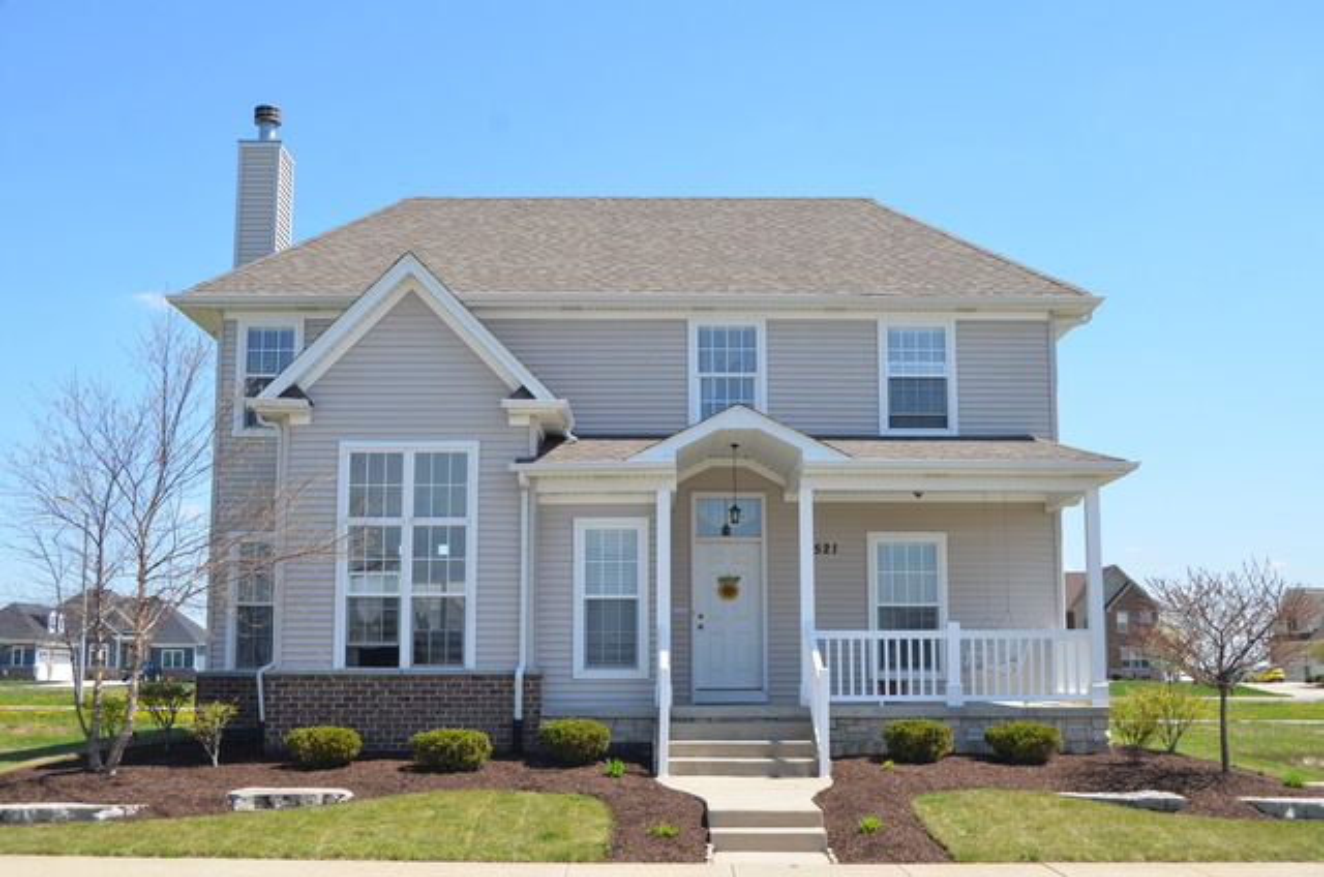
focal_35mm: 45
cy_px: 438
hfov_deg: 43.7
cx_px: 662
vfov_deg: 29.7
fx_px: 1652
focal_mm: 30
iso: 125
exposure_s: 1/250
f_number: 8
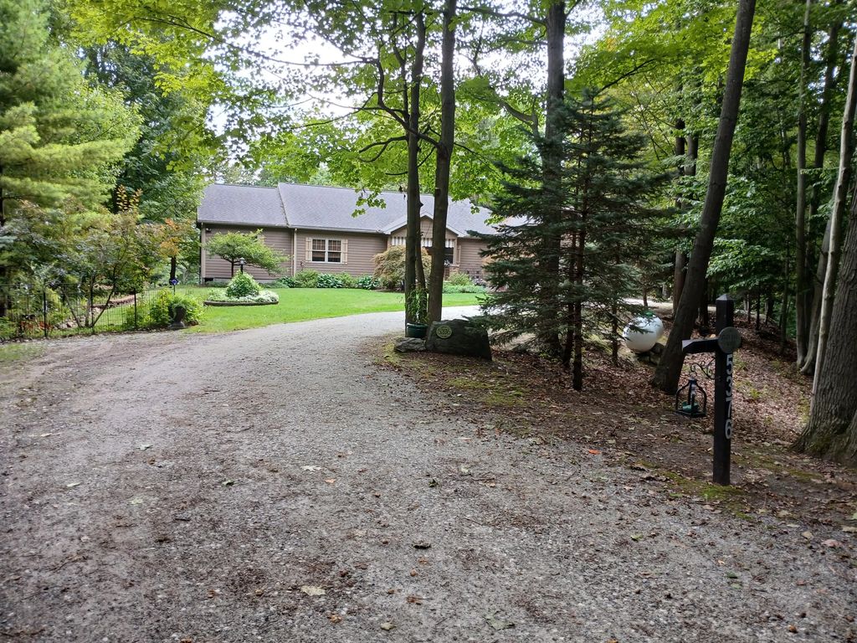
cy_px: 322
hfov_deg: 67.3
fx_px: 644
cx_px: 428
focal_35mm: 26
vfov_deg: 53.1
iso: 40
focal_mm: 3.98
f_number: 1.8
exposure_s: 1/60
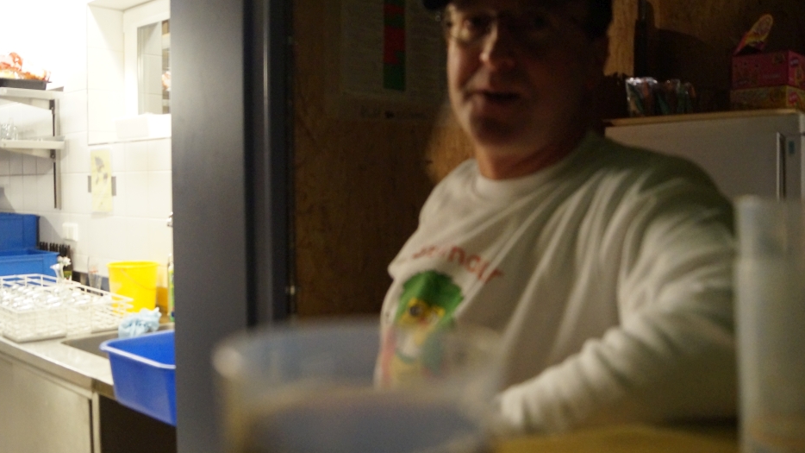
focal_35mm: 31
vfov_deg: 37.7
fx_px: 662
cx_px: 404
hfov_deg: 62.6
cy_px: 211
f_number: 3.5
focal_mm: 18
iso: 3200
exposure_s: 1/125
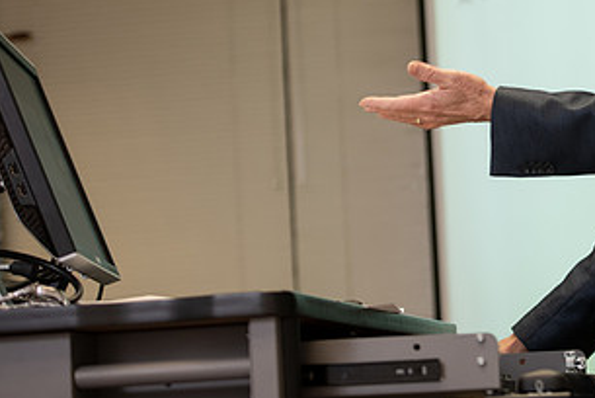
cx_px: 548
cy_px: 71
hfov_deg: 15.2
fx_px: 2200
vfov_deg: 10.3
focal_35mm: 133
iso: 1000
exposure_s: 1/200
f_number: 3.2
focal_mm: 70
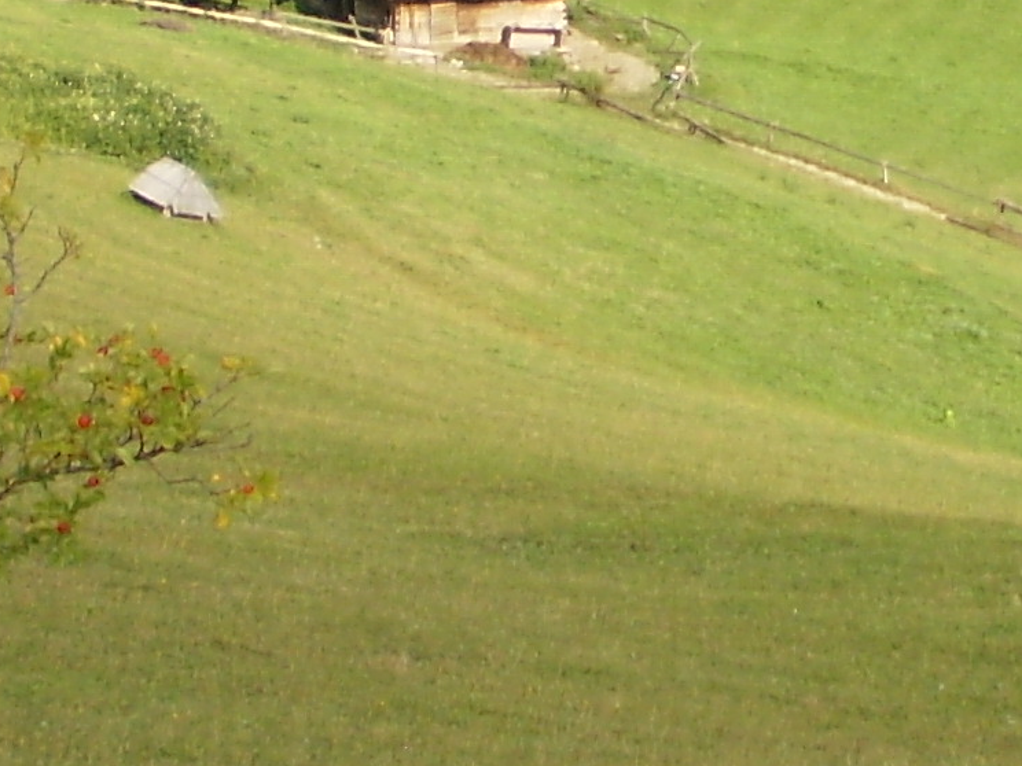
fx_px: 4665
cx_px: 894
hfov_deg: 12.4
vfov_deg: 9.3
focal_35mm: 158
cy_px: -23
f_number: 3.1
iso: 64
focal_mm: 6.3
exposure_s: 1/800
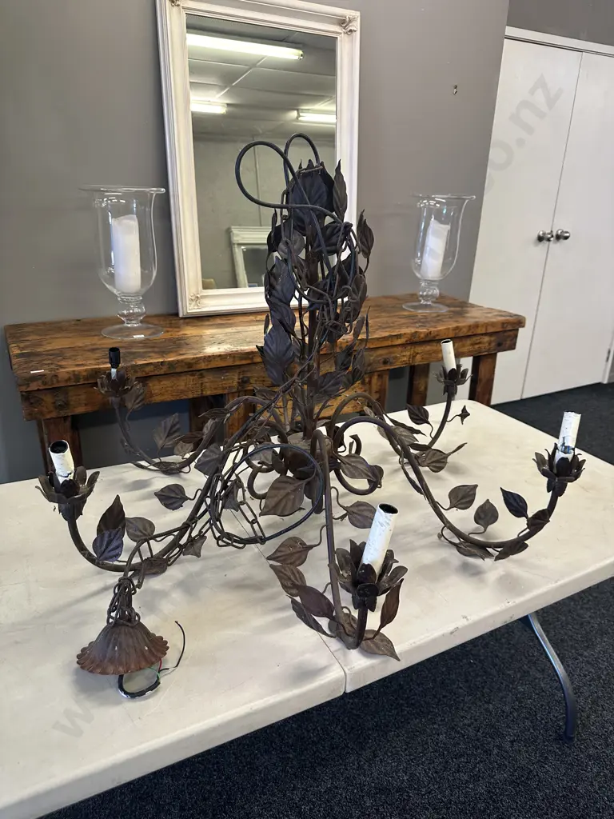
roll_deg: -2.0
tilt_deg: -22.2
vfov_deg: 71.6
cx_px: 307
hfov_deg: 56.8
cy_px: 410
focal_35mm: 24
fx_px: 568
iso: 160
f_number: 1.78
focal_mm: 6.86
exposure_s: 1/100
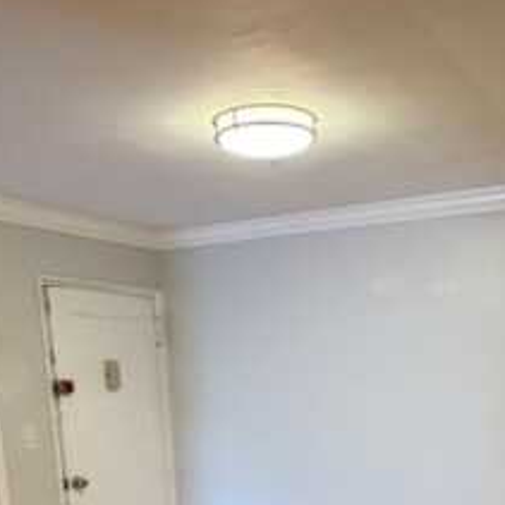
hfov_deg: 37.2
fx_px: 743
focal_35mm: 45
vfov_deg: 33.2
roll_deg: +1.7
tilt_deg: -13.1
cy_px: 546
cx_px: 328
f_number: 2.2
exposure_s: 1/60
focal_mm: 2.22
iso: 400
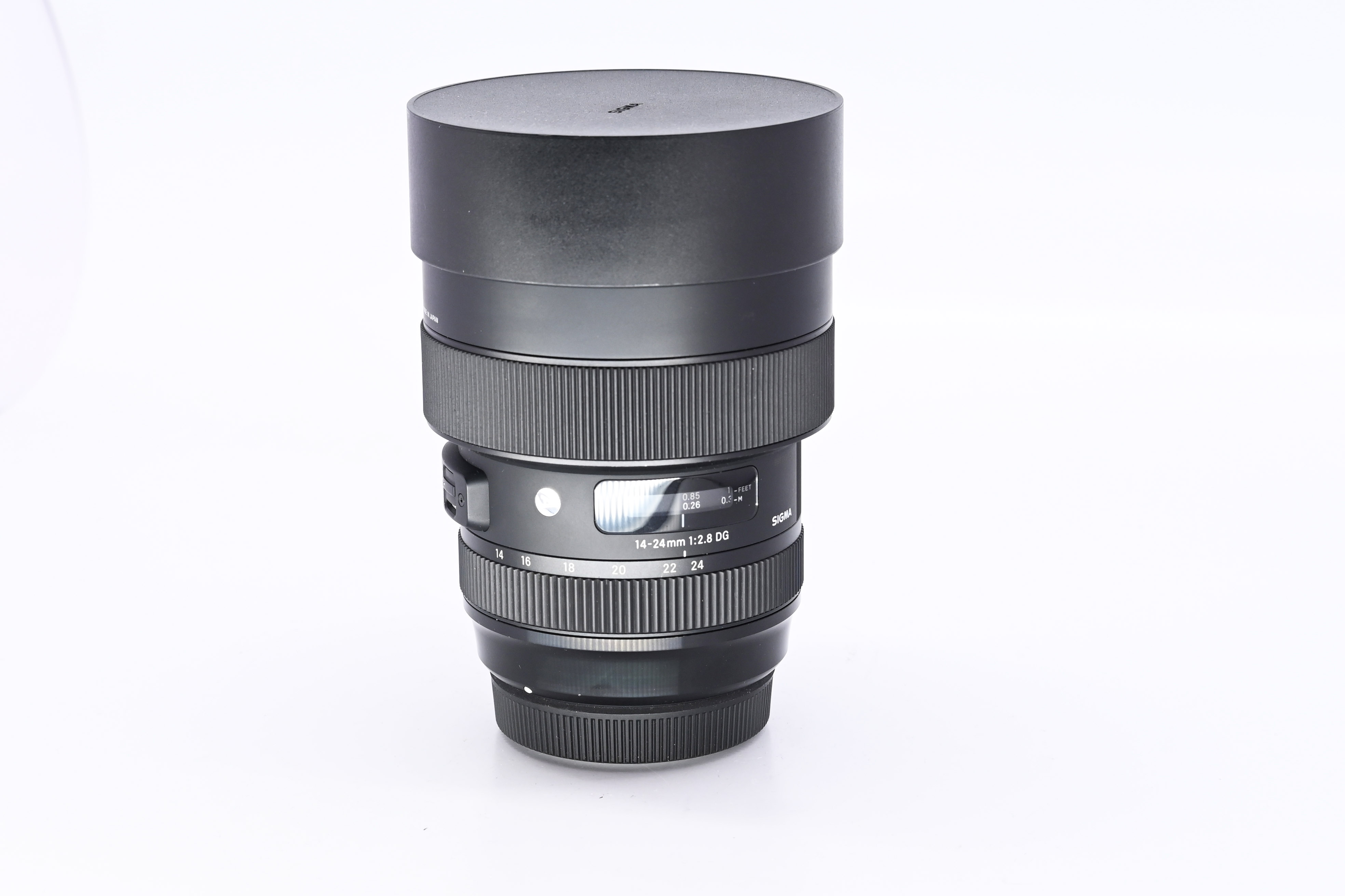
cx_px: 672
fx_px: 3026
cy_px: 448
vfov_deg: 16.9
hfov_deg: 25.1
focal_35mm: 81
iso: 500
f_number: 9
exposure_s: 1/125
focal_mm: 54
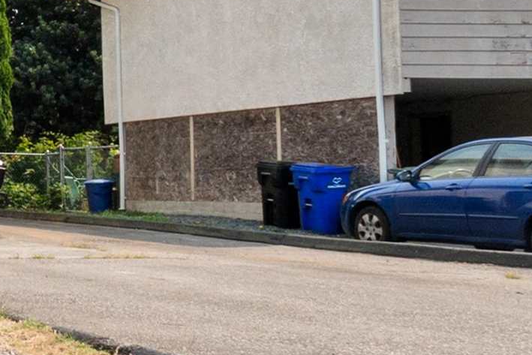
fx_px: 961
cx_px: -552
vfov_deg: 20.8
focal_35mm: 65
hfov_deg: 18.6
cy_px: 86
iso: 320
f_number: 11
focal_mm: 10
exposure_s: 1/800
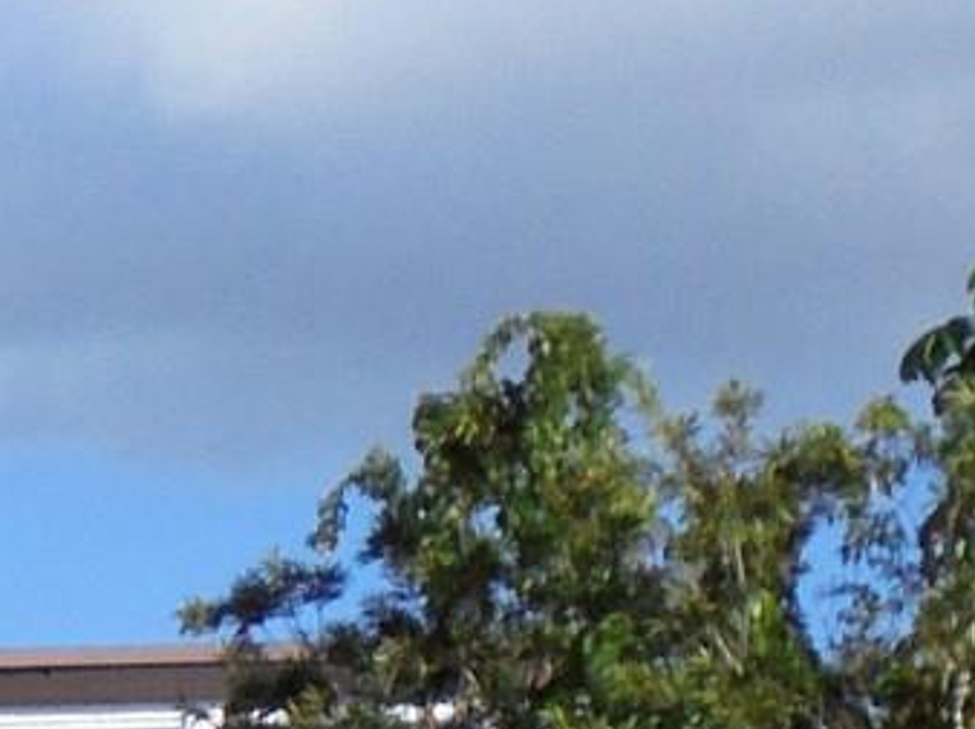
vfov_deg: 8.1
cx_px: -1209
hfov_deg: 9.9
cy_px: 1140
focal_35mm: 180
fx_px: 5066
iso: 100
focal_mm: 6.9
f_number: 4.2
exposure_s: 1/800
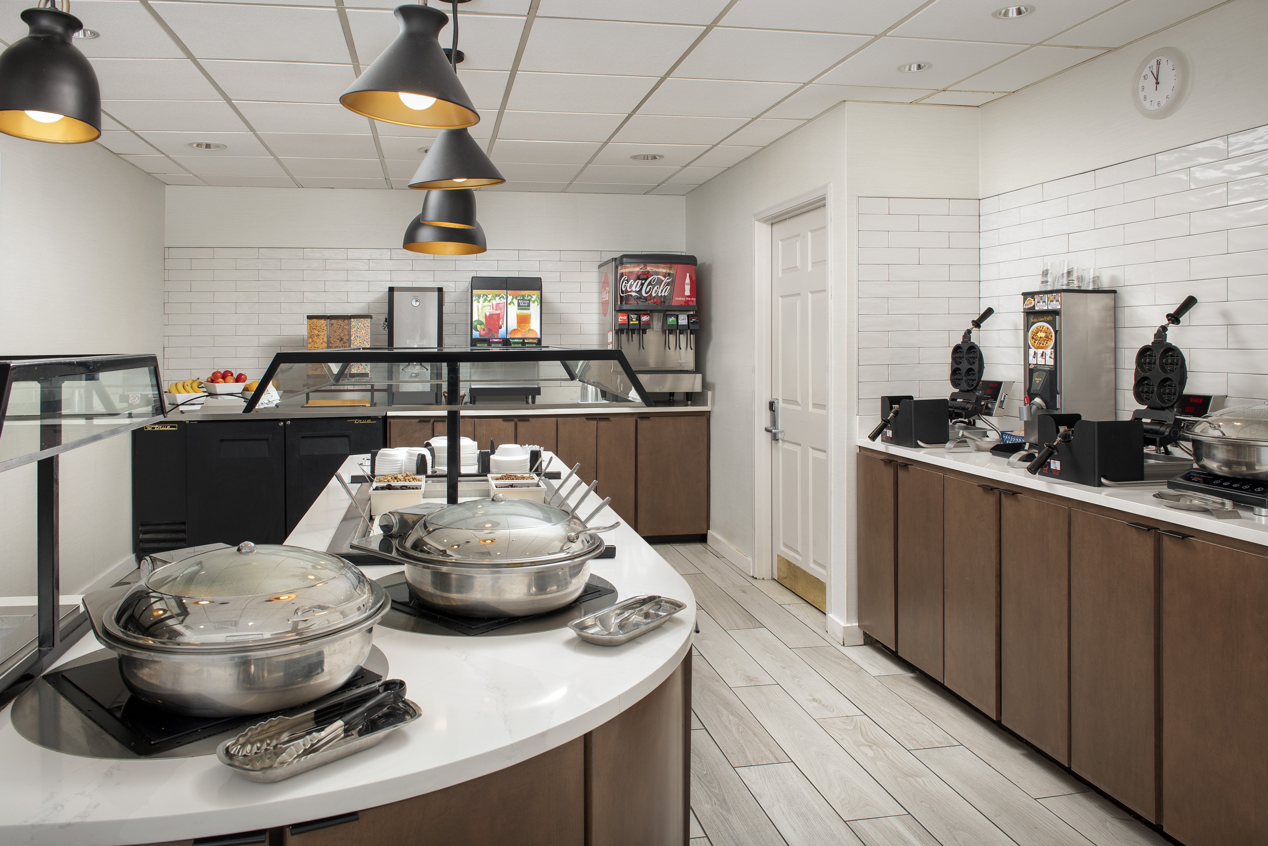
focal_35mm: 24
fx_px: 845
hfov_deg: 73.7
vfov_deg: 53.1
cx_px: 634
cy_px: 423
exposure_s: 1/250
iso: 250
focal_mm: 24
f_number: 11
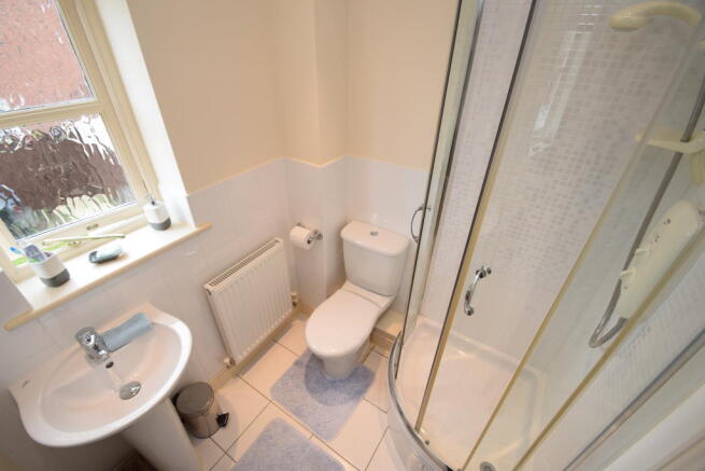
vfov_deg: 77.4
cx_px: 352
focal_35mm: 15
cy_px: 236
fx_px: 294
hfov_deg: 100.4
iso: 640
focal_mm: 10
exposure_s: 1/200
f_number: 5
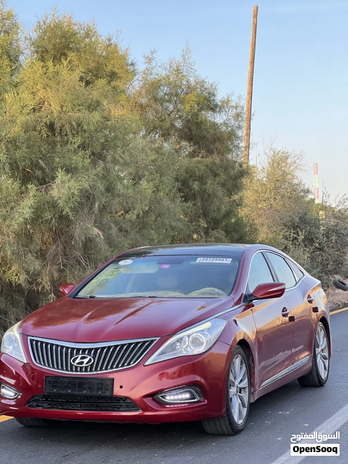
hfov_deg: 19.1
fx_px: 1032
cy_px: 232
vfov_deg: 25.3
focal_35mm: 77
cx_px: 174
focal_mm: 9
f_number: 2.8
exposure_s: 1/121
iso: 80
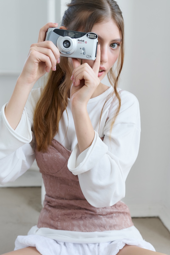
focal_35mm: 35
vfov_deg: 54.5
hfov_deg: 37.8
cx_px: 85
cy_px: 128
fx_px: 248
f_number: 3.5
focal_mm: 35
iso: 200
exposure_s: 1/125
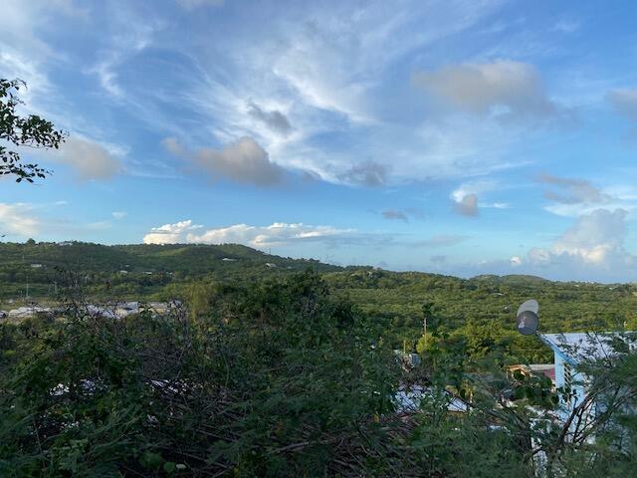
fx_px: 478
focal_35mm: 26
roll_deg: -1.3
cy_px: 239
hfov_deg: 67.3
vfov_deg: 53.1
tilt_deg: +3.0
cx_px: 318
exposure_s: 1/782
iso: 32
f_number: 1.8
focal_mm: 4.25
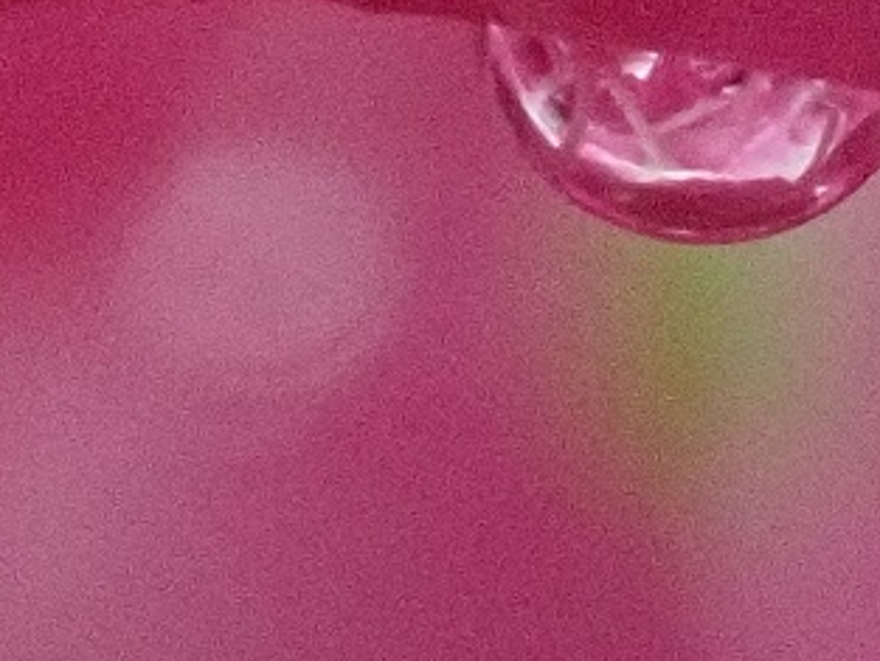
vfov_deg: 2.9
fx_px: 12996
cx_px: 1040
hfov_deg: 3.9
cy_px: 70
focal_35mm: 511
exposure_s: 1/100
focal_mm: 18
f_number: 6.3
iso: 800
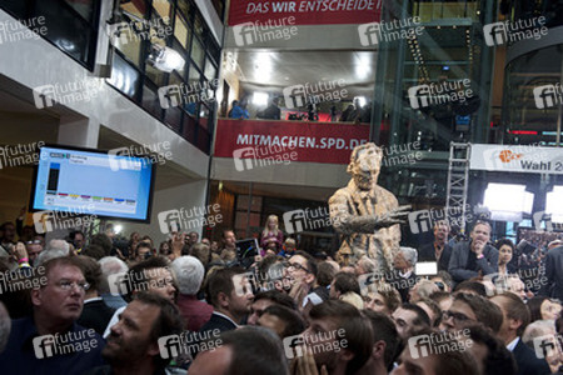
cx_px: 282
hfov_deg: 48.5
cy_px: 188
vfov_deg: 33.4
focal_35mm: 40
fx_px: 626
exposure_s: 1/80
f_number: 5.6
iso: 1250
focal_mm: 40
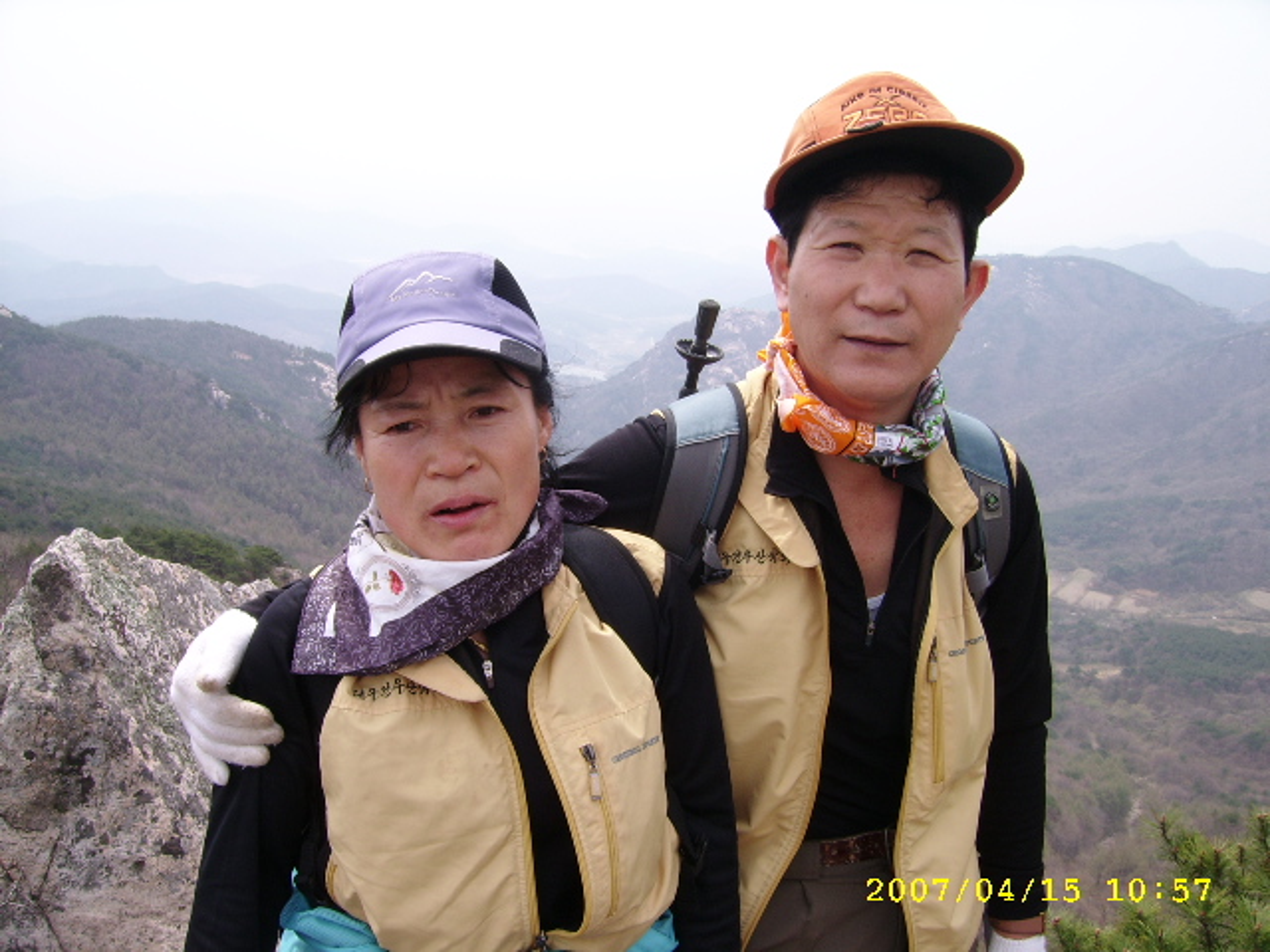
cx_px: 635
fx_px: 1284
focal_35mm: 35
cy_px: 476
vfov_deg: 40.7
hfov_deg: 52.6
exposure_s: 1/229
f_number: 5.8
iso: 50
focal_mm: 5.95
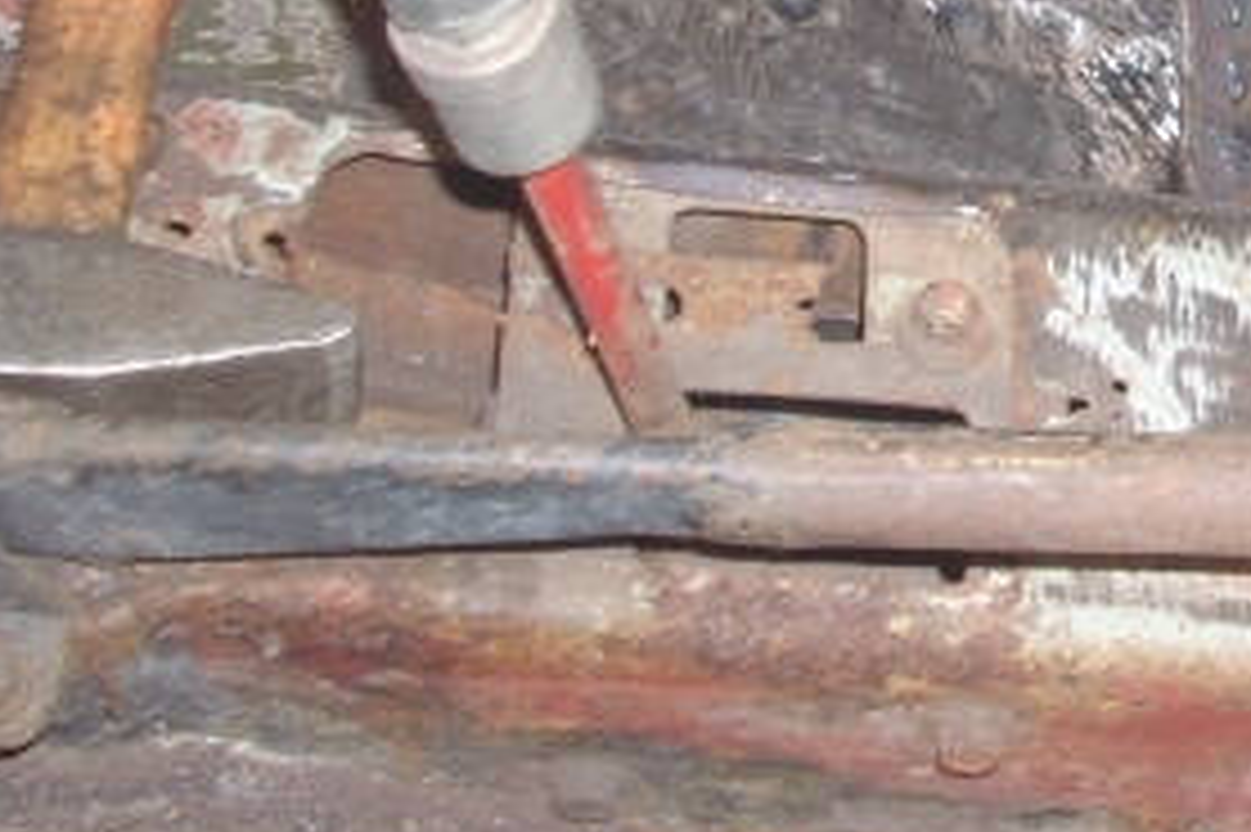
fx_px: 3612
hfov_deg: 18.4
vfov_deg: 12.7
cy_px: -254
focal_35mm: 104
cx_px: 1570
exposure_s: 1/60
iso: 200
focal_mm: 6.2
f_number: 2.8
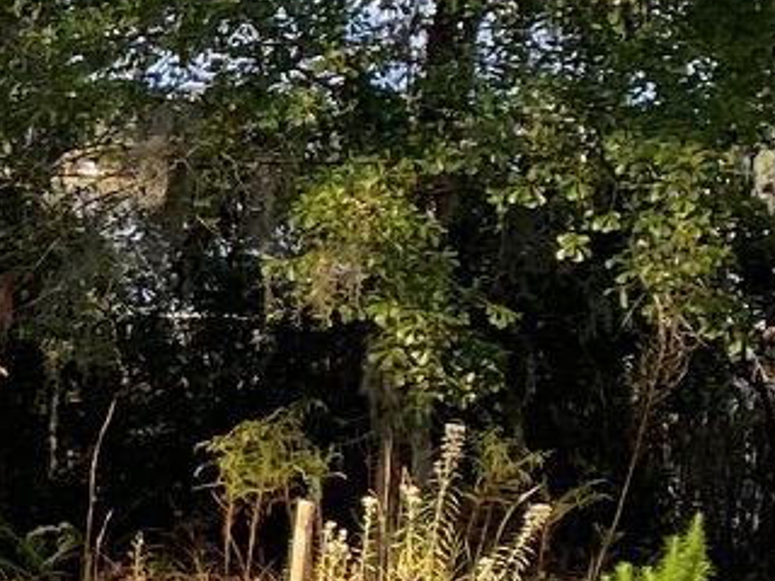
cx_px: -974
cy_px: 322
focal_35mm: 164
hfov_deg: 10.6
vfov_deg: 9.1
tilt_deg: -1.3
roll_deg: -1.4
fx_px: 3672
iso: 32
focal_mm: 4.25
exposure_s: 1/389
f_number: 1.8
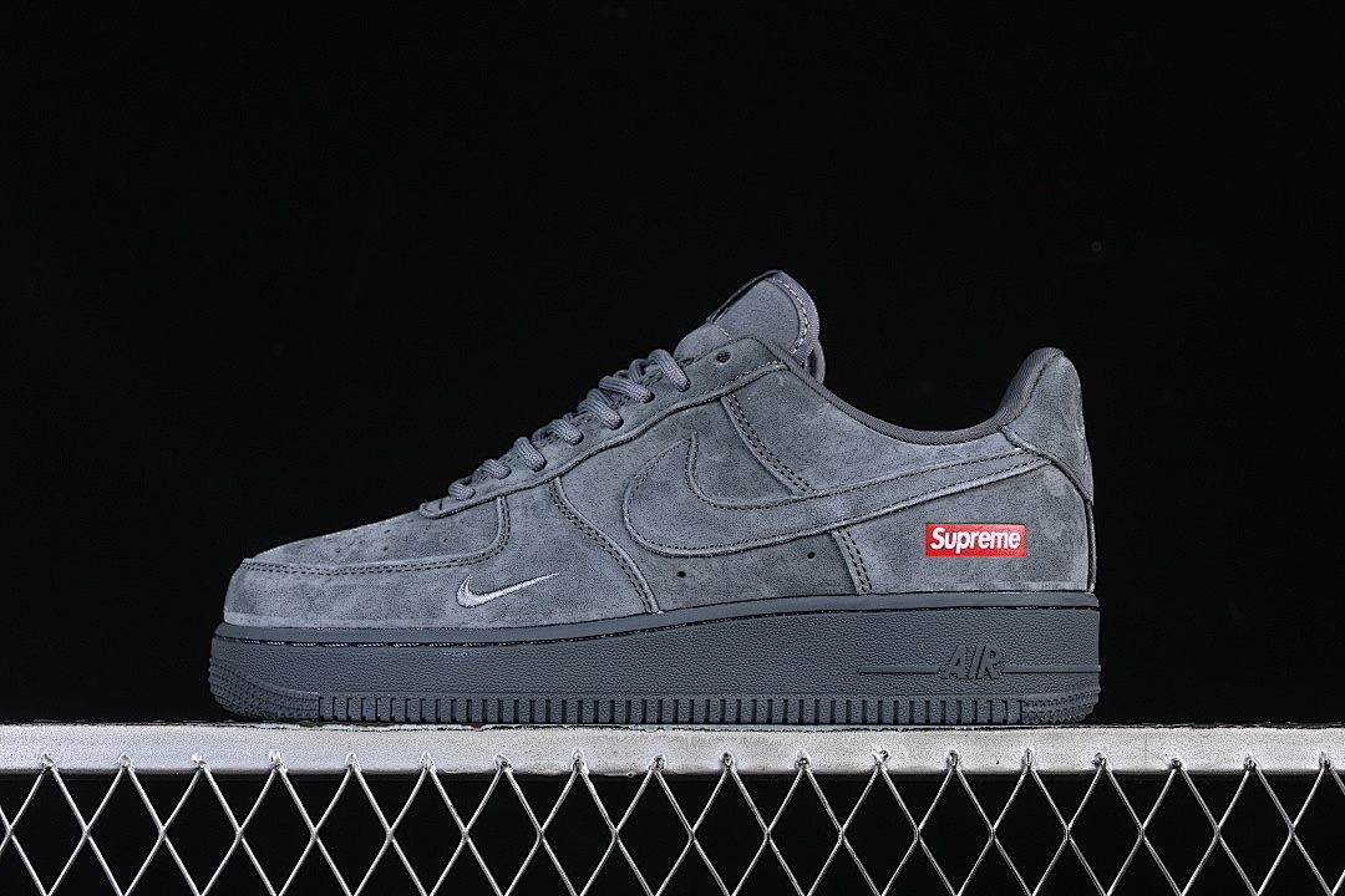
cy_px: 448
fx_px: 2802
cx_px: 672
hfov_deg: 27.0
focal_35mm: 75
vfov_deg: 18.2
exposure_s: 1/60
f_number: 7.1
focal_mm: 50
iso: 160
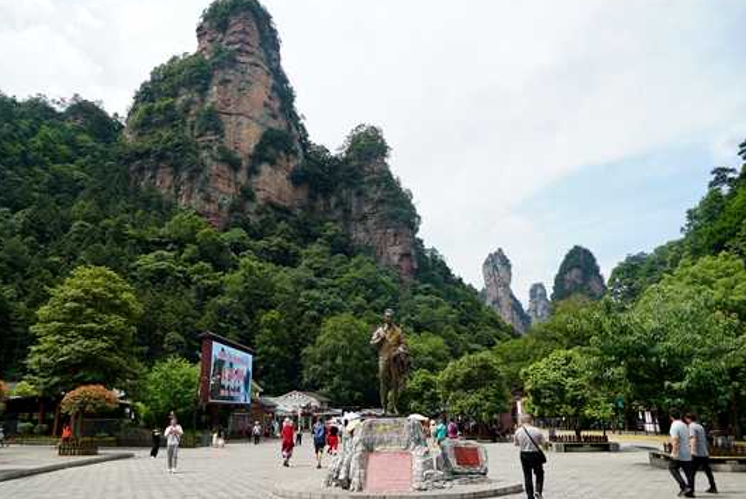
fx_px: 581
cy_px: 243
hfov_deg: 65.4
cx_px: 380
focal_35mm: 28
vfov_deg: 46.5
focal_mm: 18
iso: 100
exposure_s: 1/400
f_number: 5
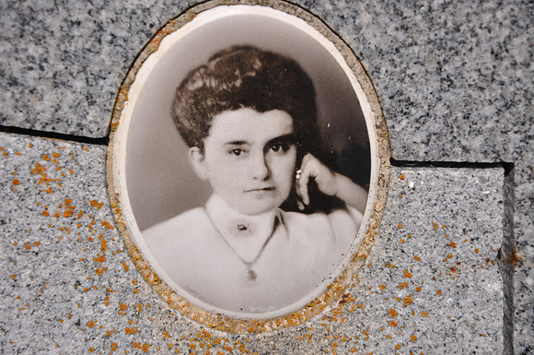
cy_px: 178
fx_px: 2333
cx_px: 267
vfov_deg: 8.7
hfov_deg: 13.1
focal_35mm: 158
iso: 200
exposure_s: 1/320
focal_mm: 105
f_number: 9
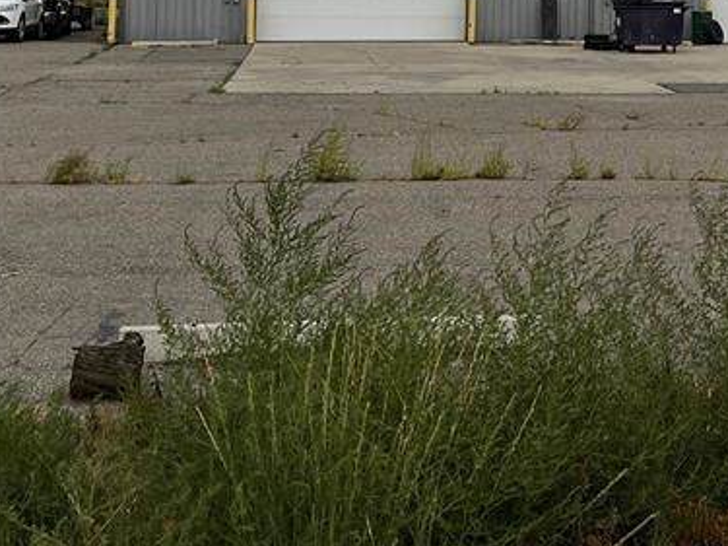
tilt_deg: +5.0
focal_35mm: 71
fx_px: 1493
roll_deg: +0.3
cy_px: -136
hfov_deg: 27.0
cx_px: 567
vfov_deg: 19.3
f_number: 1.5
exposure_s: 1/1395
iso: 50
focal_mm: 5.7
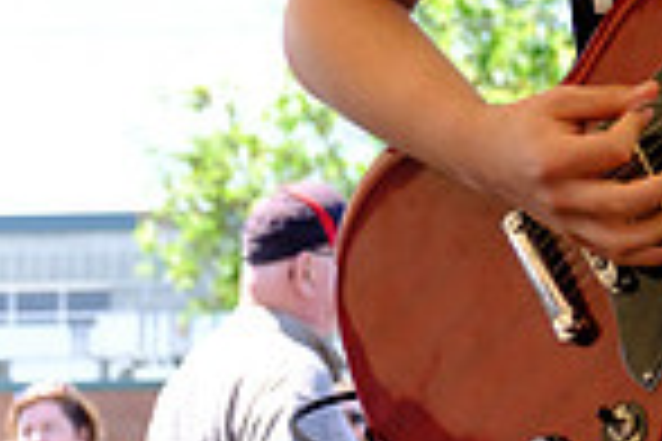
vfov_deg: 7.4
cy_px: -34
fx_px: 3383
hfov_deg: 10.9
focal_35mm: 184
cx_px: 919
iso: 640
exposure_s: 1/2000
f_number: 2.8
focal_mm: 28.3
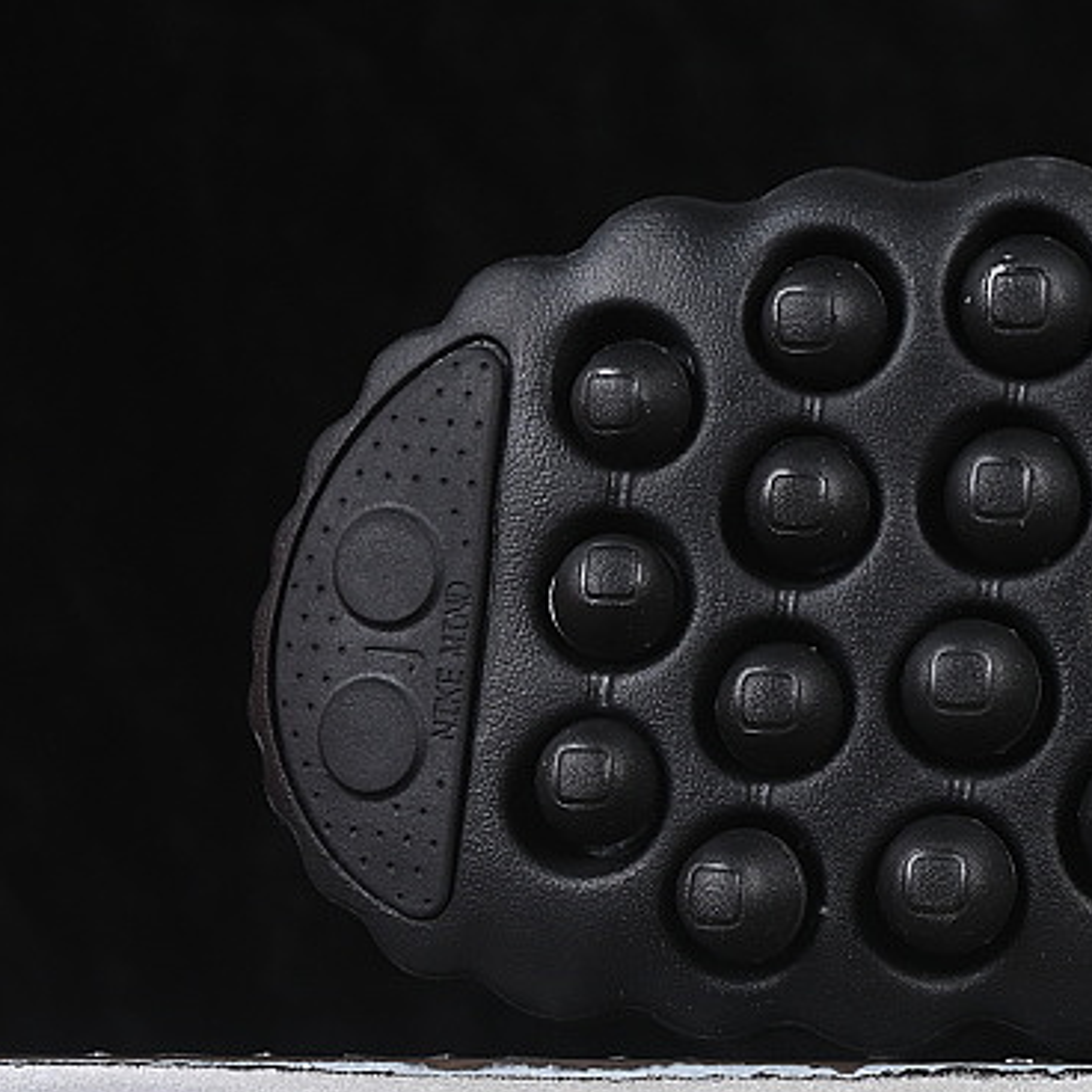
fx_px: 6674
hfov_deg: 9.2
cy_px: 401
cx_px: 1326
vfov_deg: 9.3
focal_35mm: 187
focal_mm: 50
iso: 160
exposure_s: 1/60
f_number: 6.3
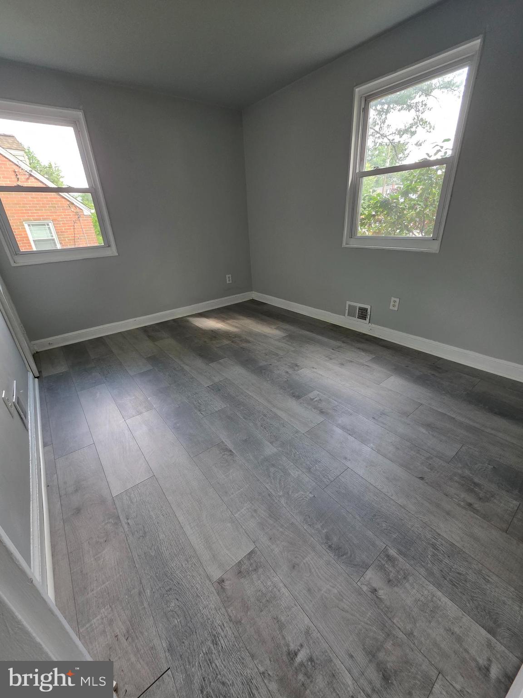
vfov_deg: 106.2
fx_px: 262
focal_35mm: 13
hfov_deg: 89.9
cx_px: 262
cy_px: 349
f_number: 1.9
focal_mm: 2.2
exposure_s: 1/120
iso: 160
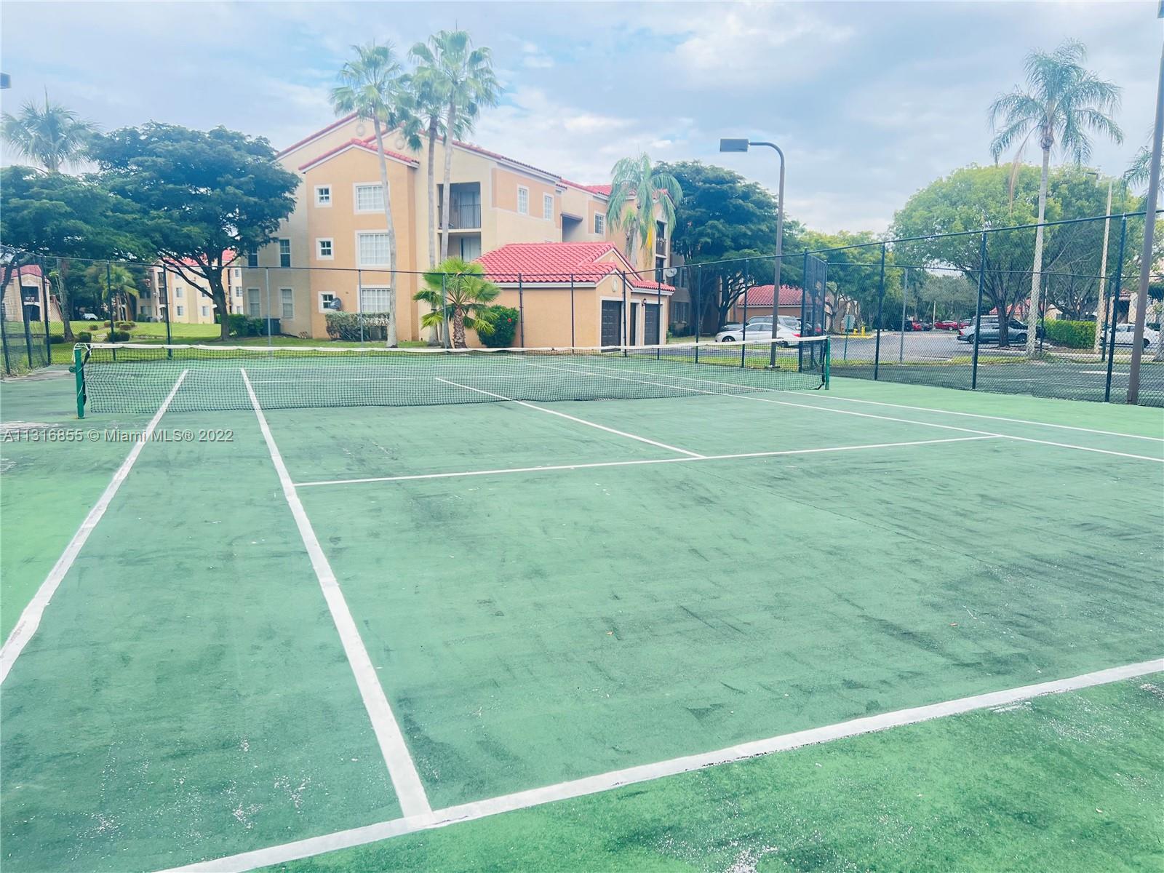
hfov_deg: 67.3
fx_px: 874
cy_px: 436
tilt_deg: -8.4
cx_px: 582
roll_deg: -0.2
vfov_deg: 53.1
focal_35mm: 26
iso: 50
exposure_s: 1/728
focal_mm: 5.7
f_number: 1.5
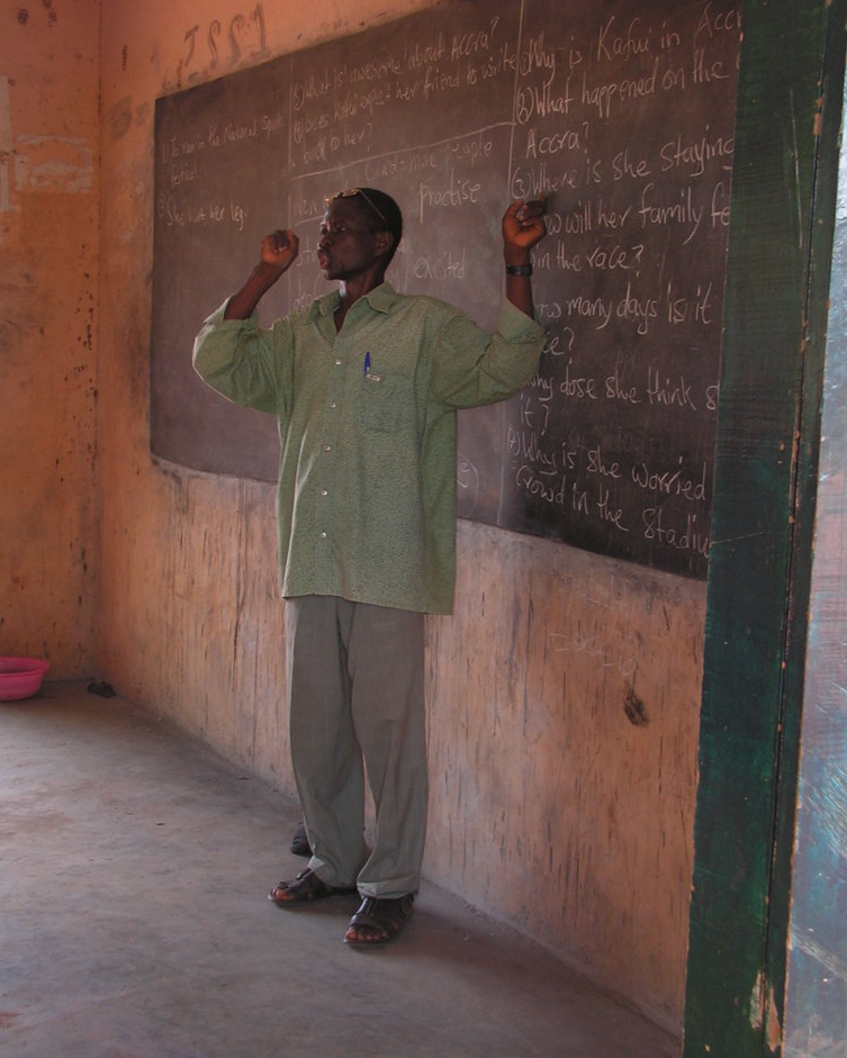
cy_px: 540
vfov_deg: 36.7
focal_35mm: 51
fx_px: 1598
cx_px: 425
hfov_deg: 29.7
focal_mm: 8.1
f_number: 3.2
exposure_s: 1/40
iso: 80
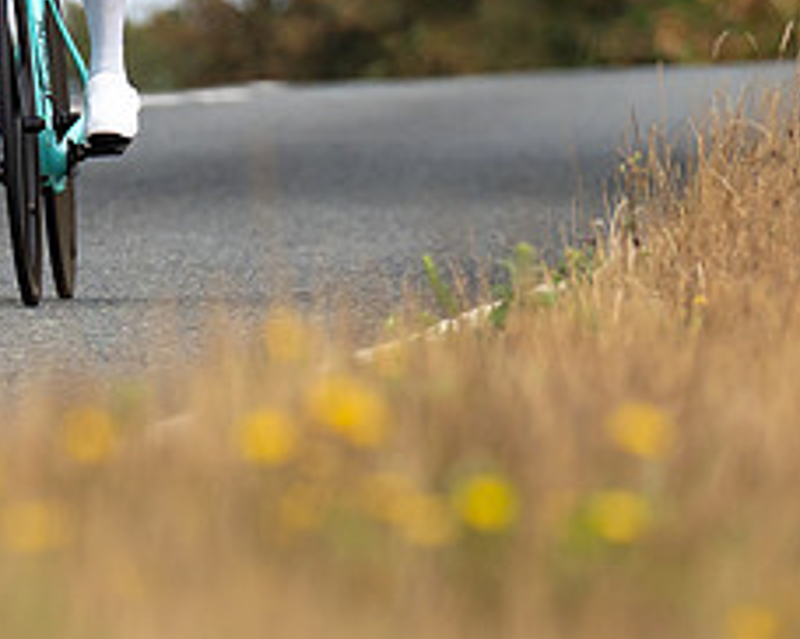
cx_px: -231
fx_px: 25242
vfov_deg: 1.4
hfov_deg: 1.8
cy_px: 160
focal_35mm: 1067
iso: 200
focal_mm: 200
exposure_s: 1/1000
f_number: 4.5
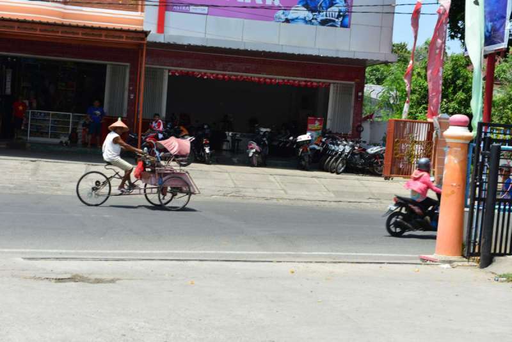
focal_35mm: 70
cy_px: 171
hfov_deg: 28.8
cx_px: 256
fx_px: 996
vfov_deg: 19.5
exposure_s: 1/400
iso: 250
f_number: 10
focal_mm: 70
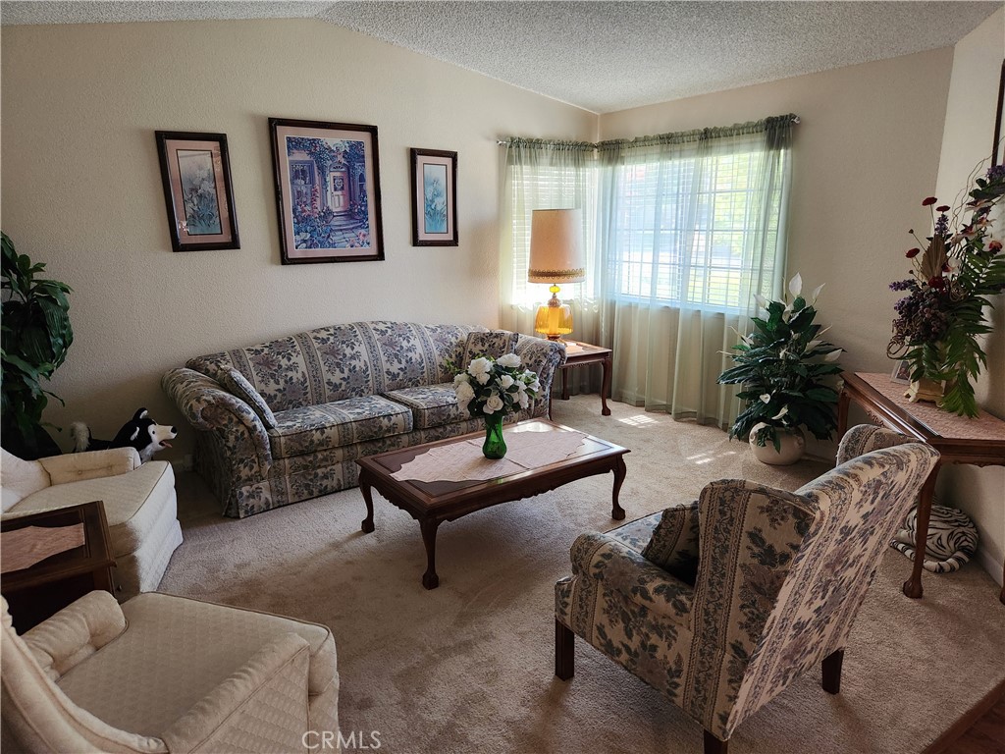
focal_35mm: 23
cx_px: 502
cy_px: 377
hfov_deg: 73.9
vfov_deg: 58.9
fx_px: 668
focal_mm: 5.4
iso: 500
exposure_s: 1/120
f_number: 1.8
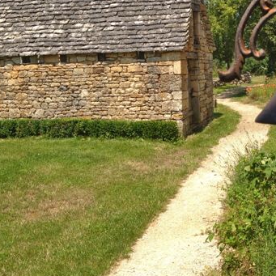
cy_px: 84
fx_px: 523
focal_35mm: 58
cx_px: 226
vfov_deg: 29.3
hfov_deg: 28.8
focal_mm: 4.28
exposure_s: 1/1346
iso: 50
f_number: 2.4
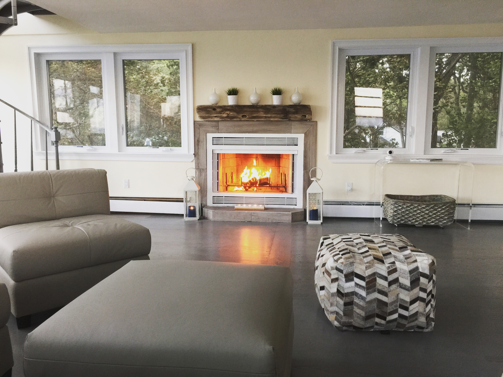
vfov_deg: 48.2
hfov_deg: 61.7
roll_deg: -1.0
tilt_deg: -7.8
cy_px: 188
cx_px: 252
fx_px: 421
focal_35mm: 29
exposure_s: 1/15
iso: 64
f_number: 2.2
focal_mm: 4.15
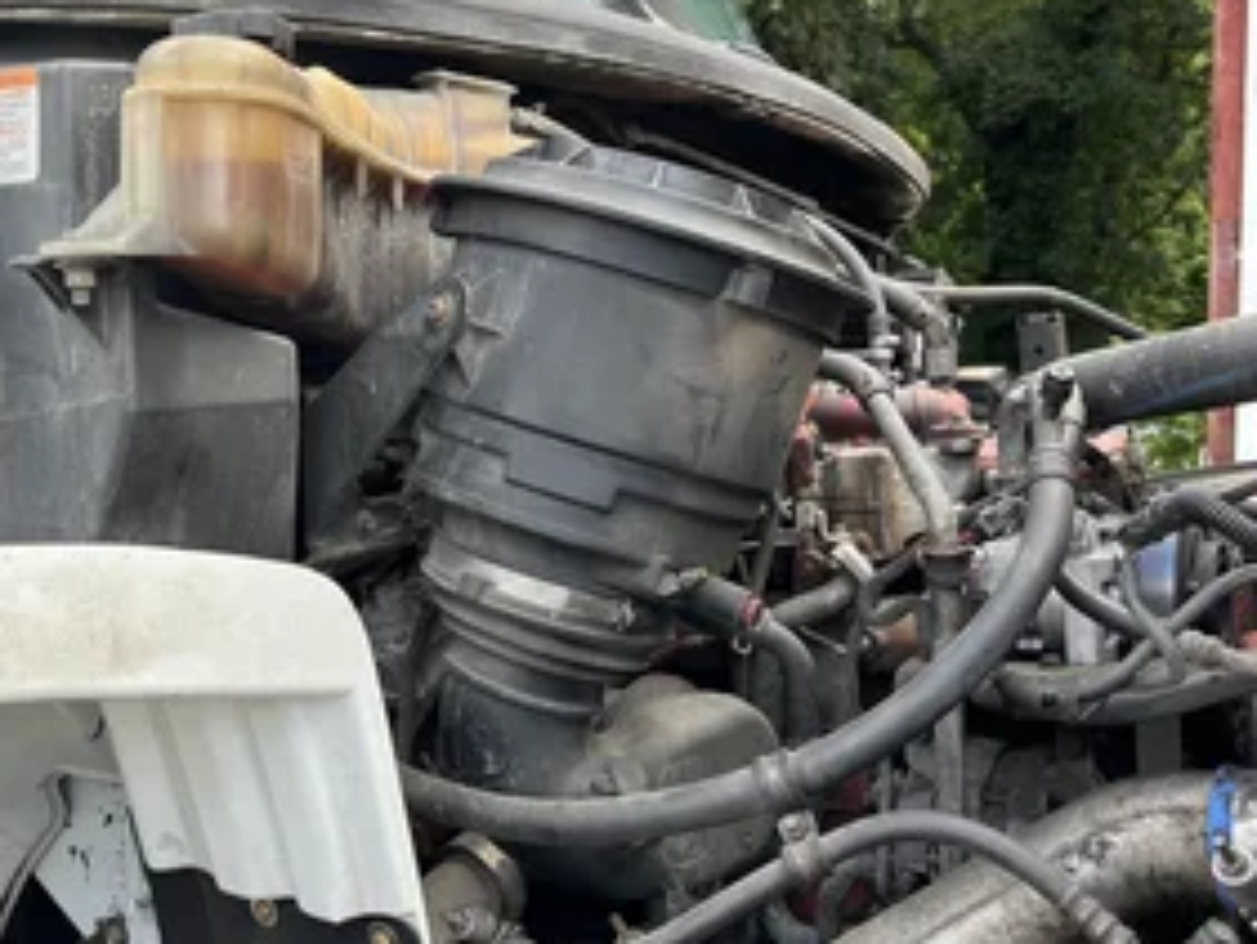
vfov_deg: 38.7
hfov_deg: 50.0
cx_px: 555
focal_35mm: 37
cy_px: 425
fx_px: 1344
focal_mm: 5.1
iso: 40
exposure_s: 1/188
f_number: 1.6
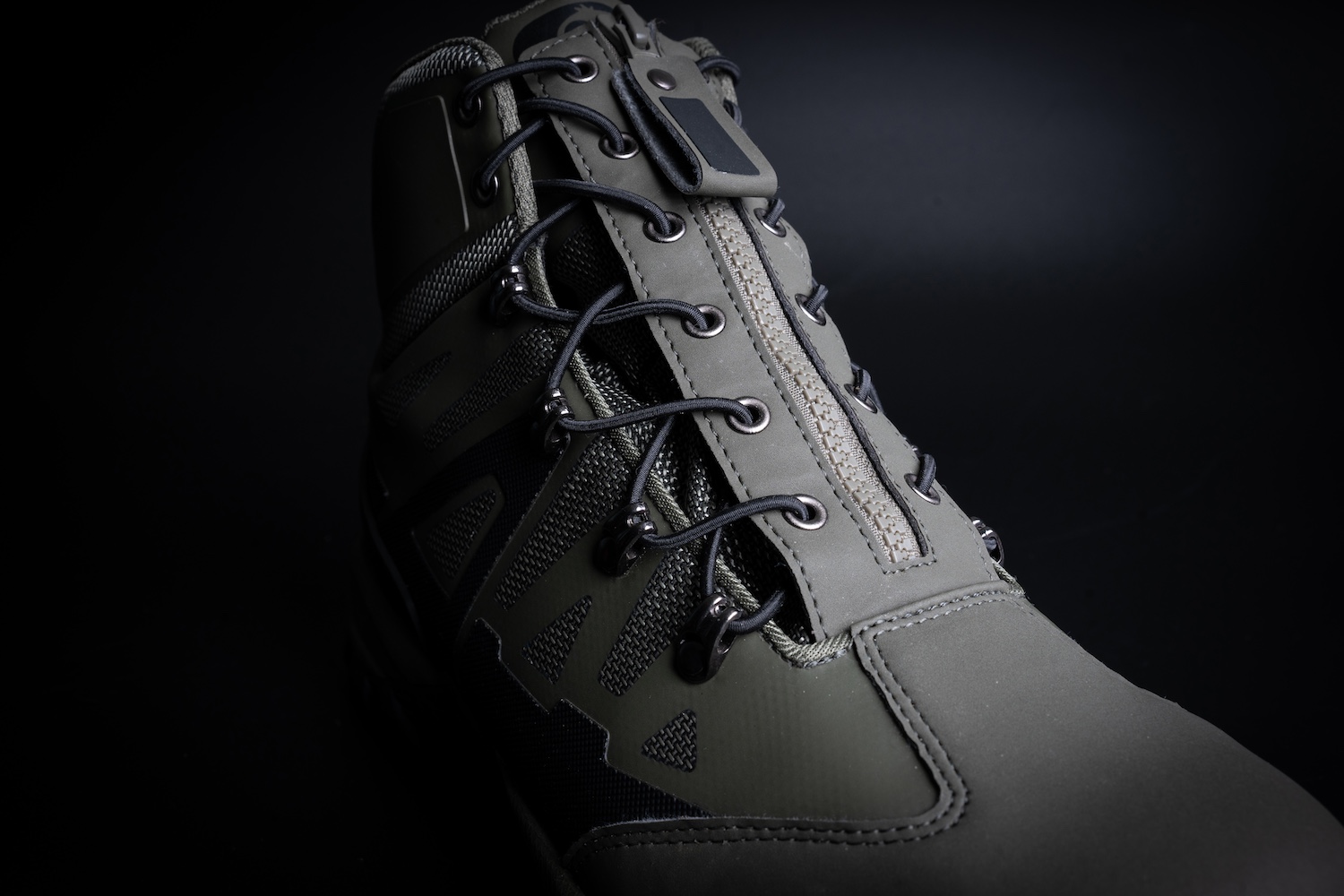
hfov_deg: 54.4
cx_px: 672
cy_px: 448
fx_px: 1307
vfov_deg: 37.9
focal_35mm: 35
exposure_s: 1/8
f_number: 11
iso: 250
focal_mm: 35
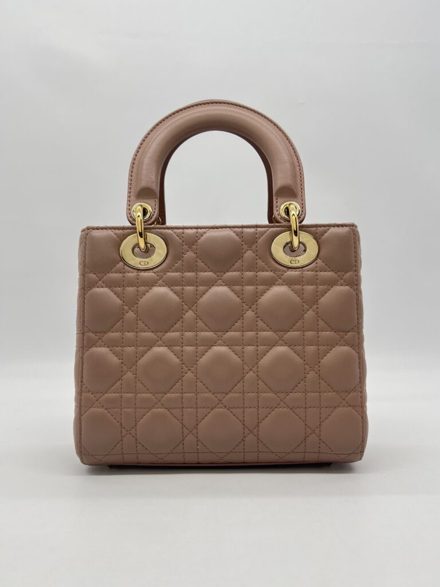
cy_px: 294
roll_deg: +1.0
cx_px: 220
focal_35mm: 26
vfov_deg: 67.3
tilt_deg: -1.1
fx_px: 441
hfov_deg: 53.1
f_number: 1.5
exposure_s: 1/177
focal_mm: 5.7
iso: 40
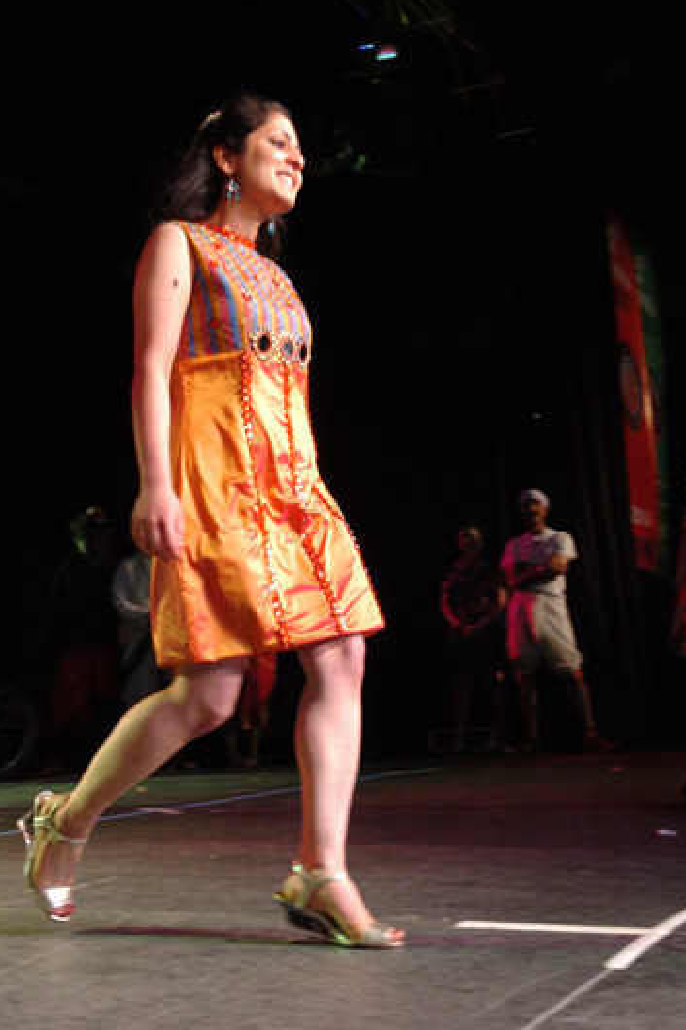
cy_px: 480
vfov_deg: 37.8
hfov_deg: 25.7
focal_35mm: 53
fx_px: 1503
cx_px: 362
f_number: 4.5
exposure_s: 1/100
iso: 800
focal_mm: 31
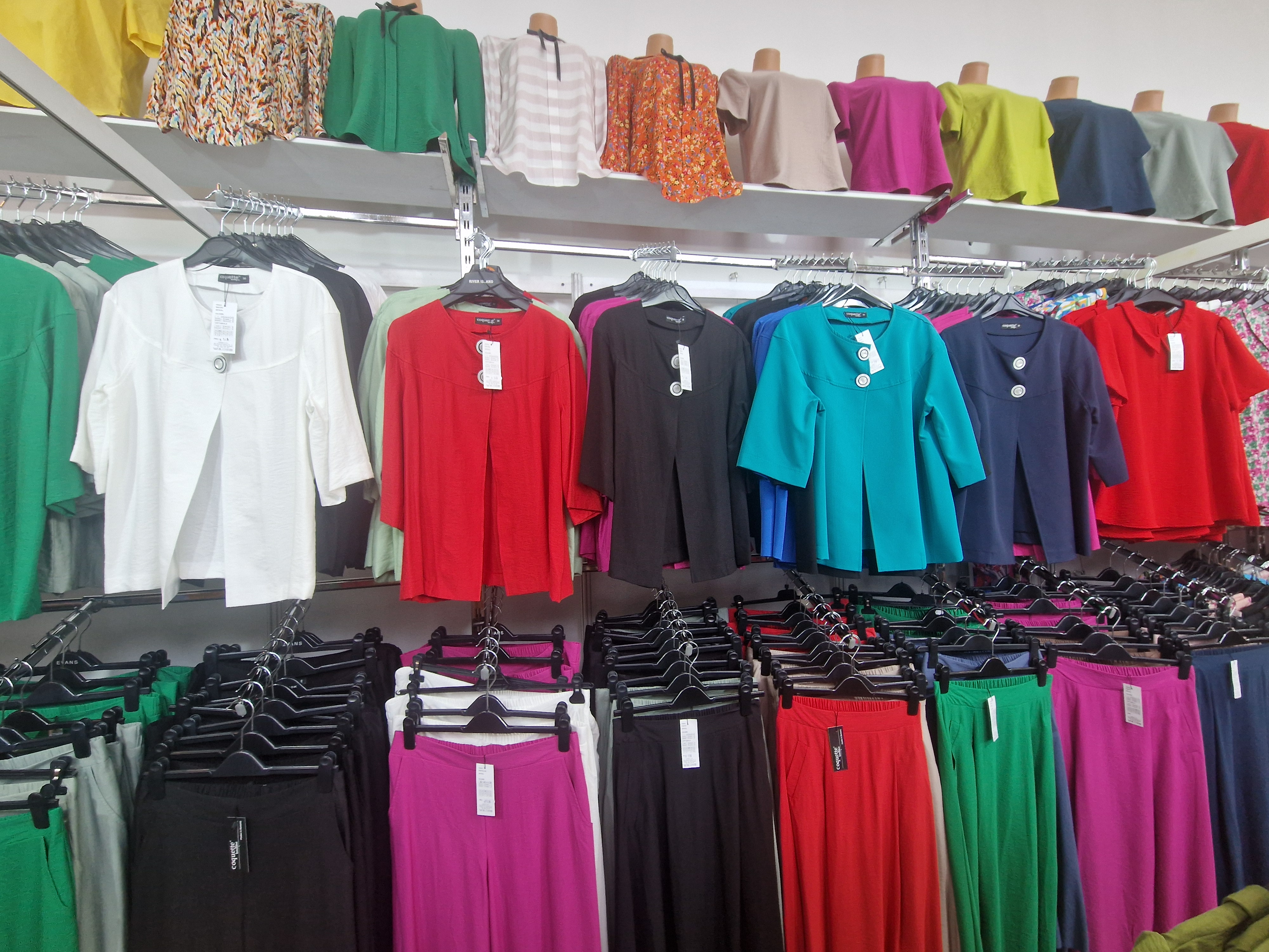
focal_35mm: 13
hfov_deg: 106.2
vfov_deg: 89.9
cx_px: 634
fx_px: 477
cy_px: 476
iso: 160
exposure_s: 1/50
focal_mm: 2.2
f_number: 2.2
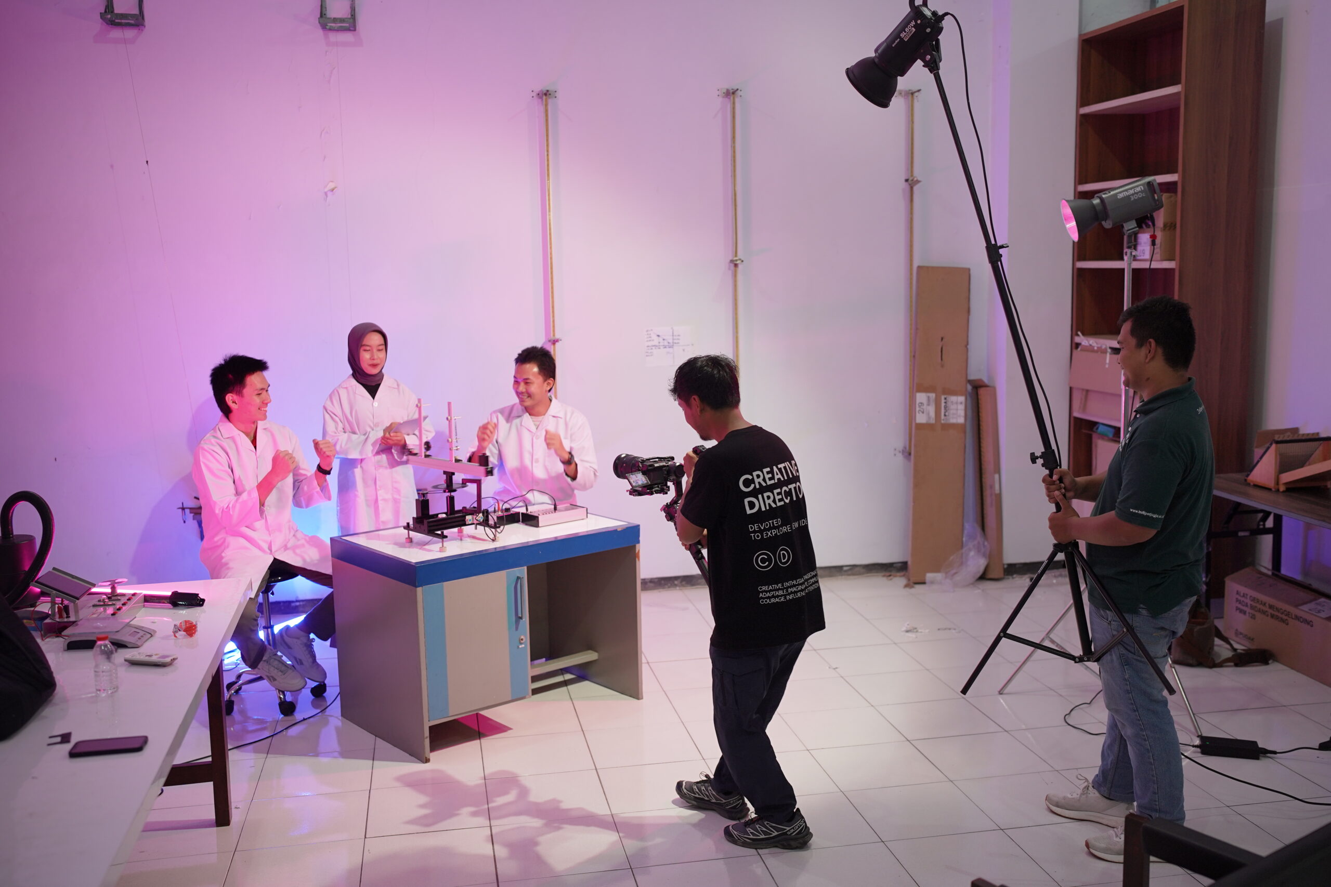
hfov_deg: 54.4
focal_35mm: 35
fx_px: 1294
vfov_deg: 37.9
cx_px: 666
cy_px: 444
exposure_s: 1/100
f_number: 2
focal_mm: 35
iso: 400
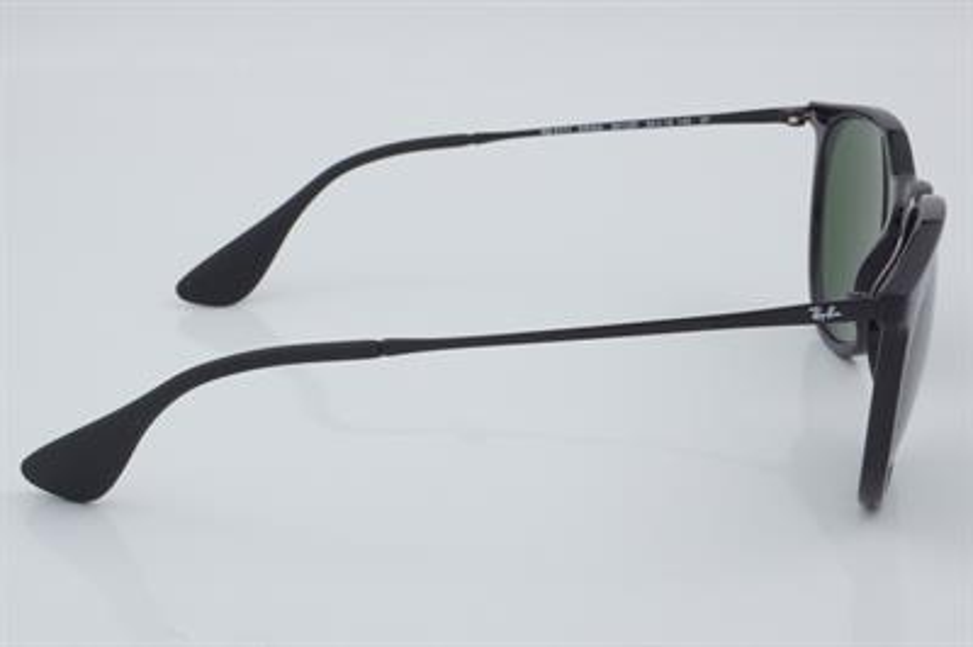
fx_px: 2025
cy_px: 324
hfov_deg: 27.0
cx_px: 486
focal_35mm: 75
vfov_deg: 18.2
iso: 100
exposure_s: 1/4
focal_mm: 50
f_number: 32
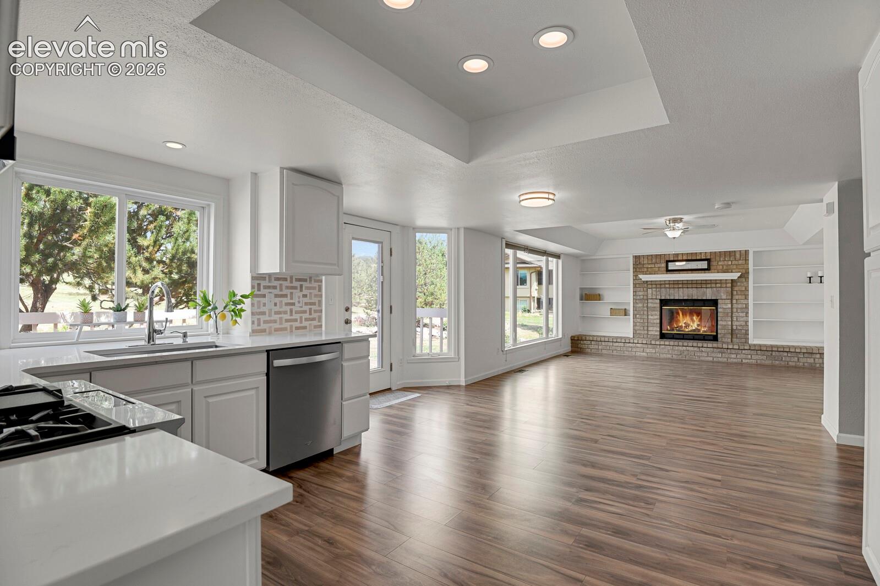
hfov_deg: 93.3
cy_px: 293
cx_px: 440
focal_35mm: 17
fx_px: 416
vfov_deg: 70.4
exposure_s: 1/4
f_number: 6.3
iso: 250
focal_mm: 17
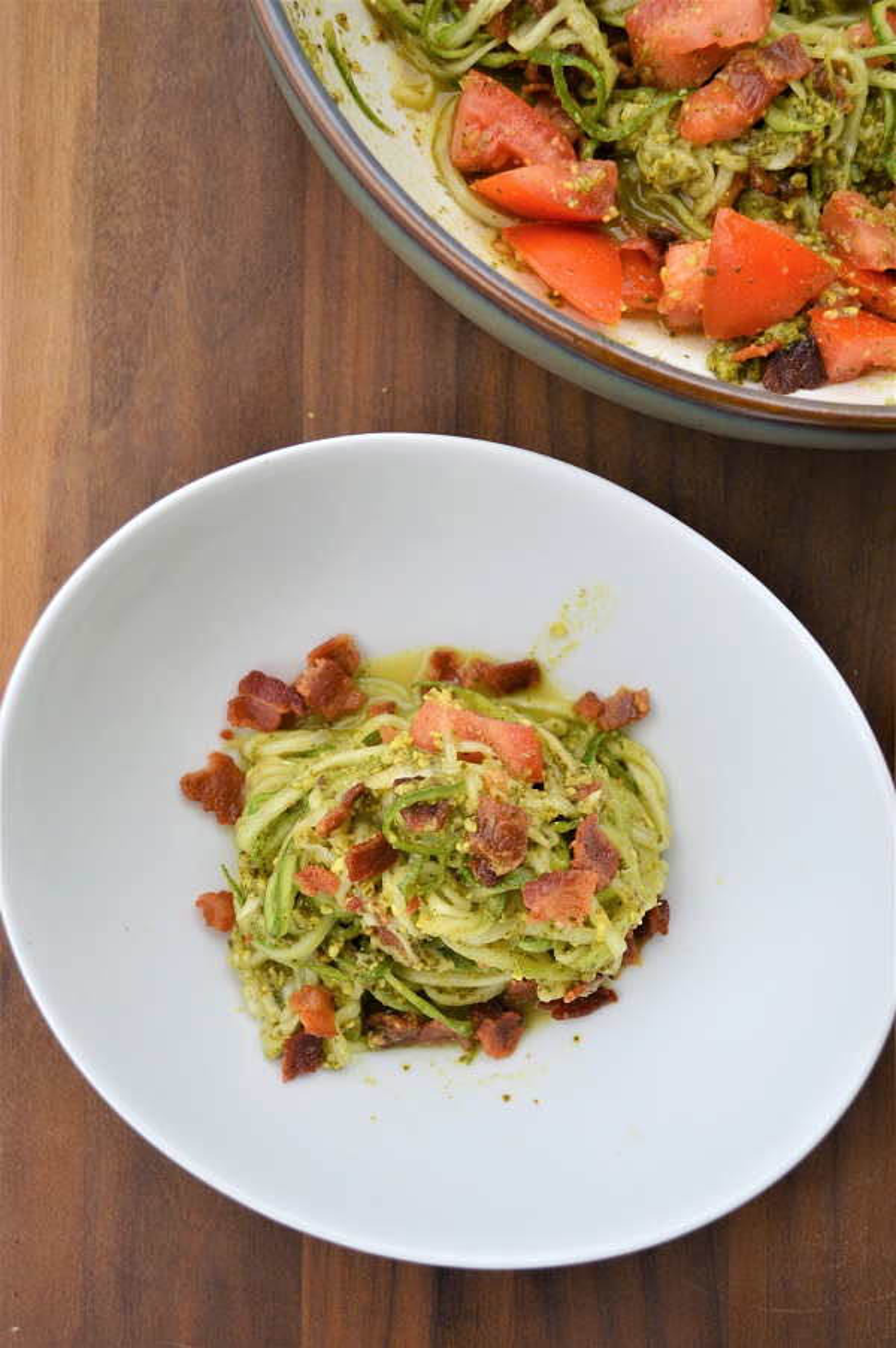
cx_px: 448
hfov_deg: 36.8
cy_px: 674
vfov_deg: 53.2
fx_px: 1346
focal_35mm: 36
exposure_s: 1/500
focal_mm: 24
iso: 400
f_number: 4
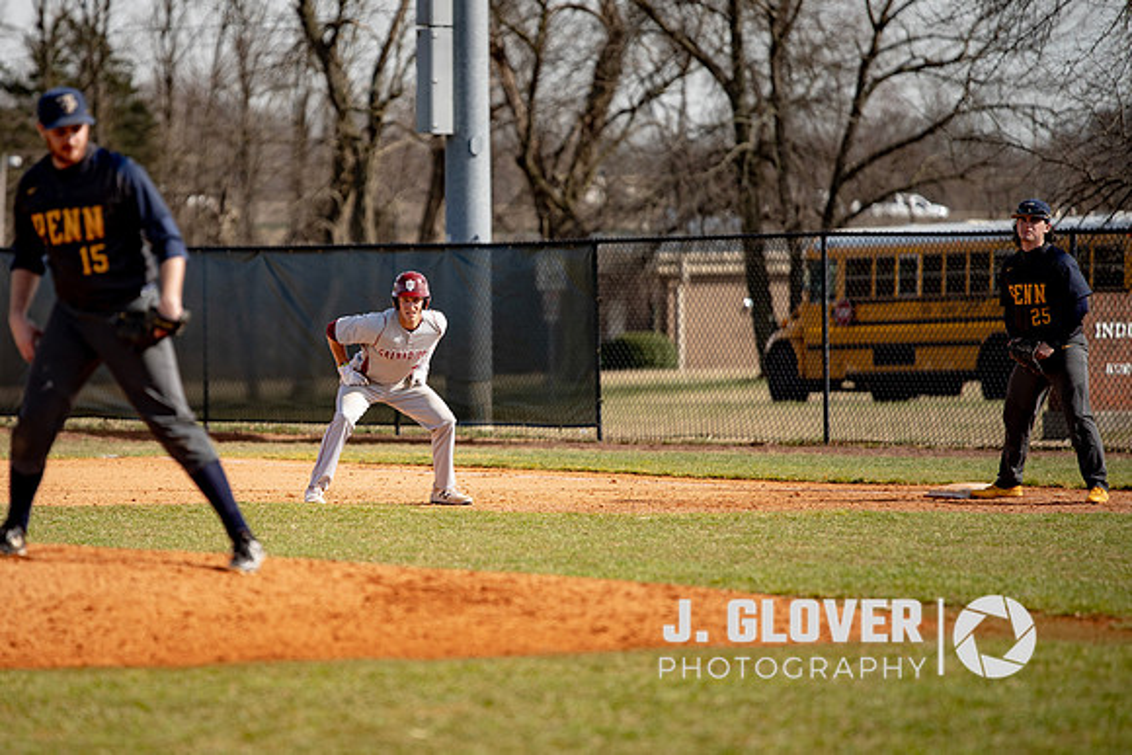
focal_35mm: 258
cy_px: 347
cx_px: 402
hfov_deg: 8.0
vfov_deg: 5.3
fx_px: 8112
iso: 200
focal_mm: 200
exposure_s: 1/1000
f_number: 2.8
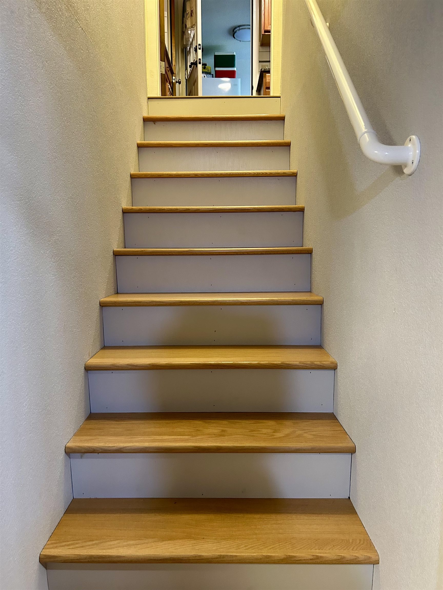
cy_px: 295
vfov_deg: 67.3
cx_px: 222
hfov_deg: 53.1
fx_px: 444
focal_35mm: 26
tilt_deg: -7.3
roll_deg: +0.2
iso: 320
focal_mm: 5.7
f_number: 1.5
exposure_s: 1/60
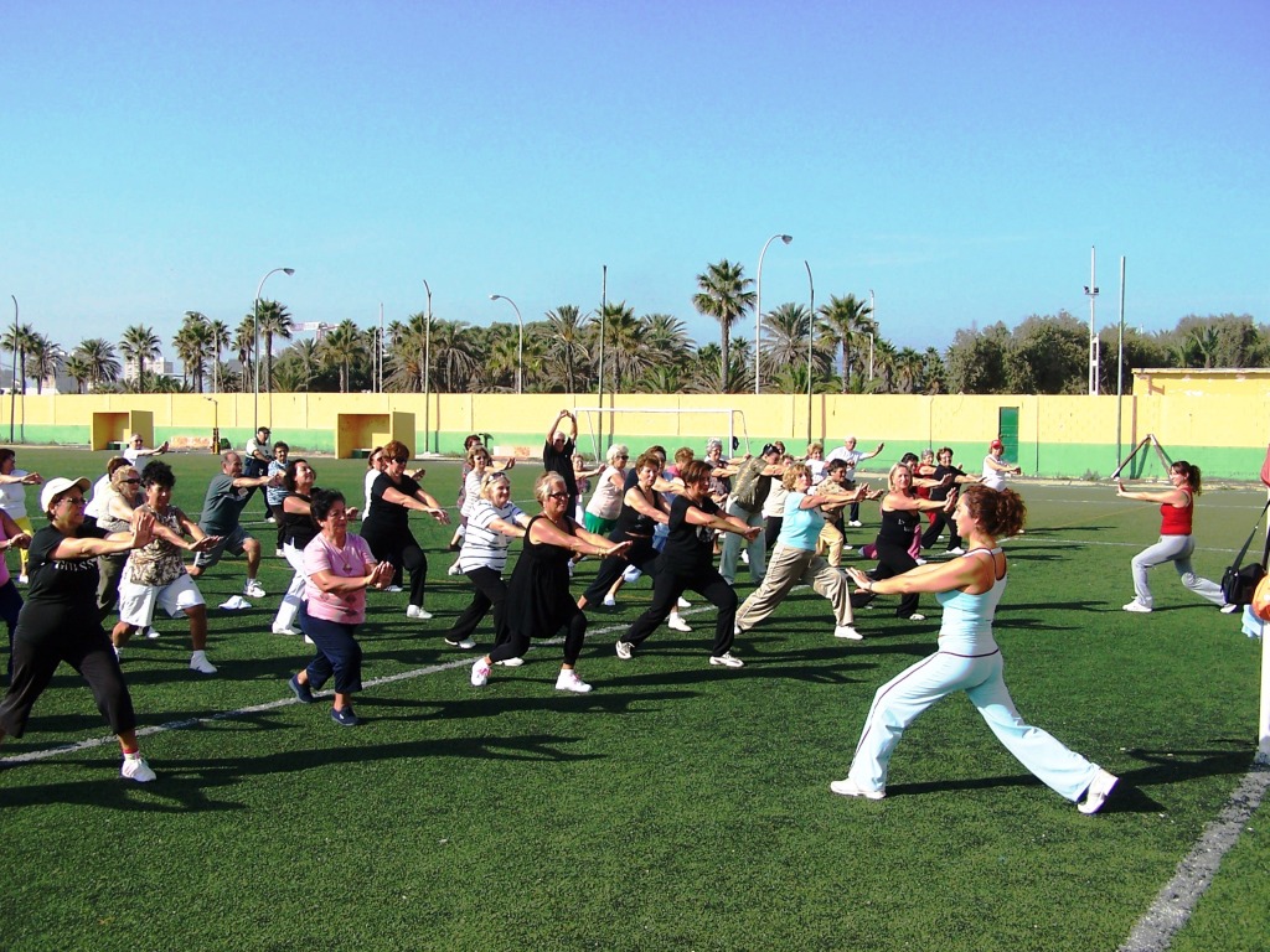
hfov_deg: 49.0
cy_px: 476
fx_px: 1394
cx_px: 635
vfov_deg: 37.7
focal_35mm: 38
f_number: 4
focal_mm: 6.3
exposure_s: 1/500
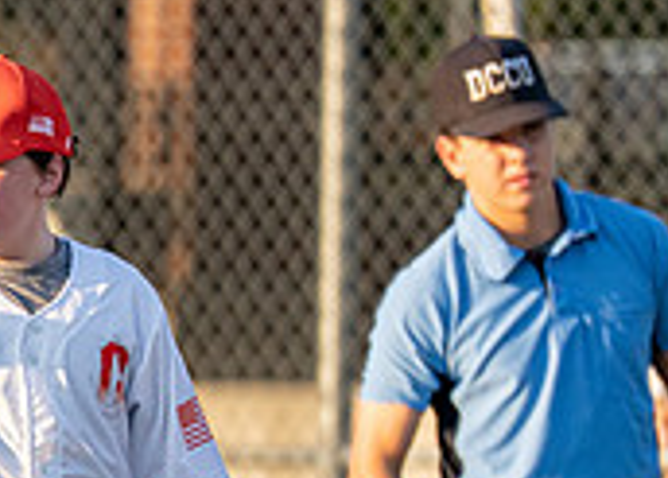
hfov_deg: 1.5
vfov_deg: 1.1
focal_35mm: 1319
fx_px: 25034
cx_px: -364
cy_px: 488
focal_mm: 200
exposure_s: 1/3200
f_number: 2.8
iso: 500
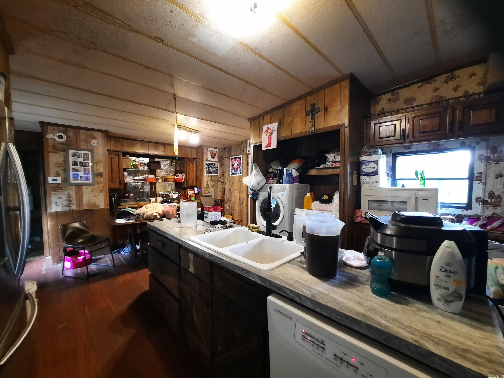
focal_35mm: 13
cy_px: 189
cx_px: 252
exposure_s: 1/24
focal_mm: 1.74
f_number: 2.2
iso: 320
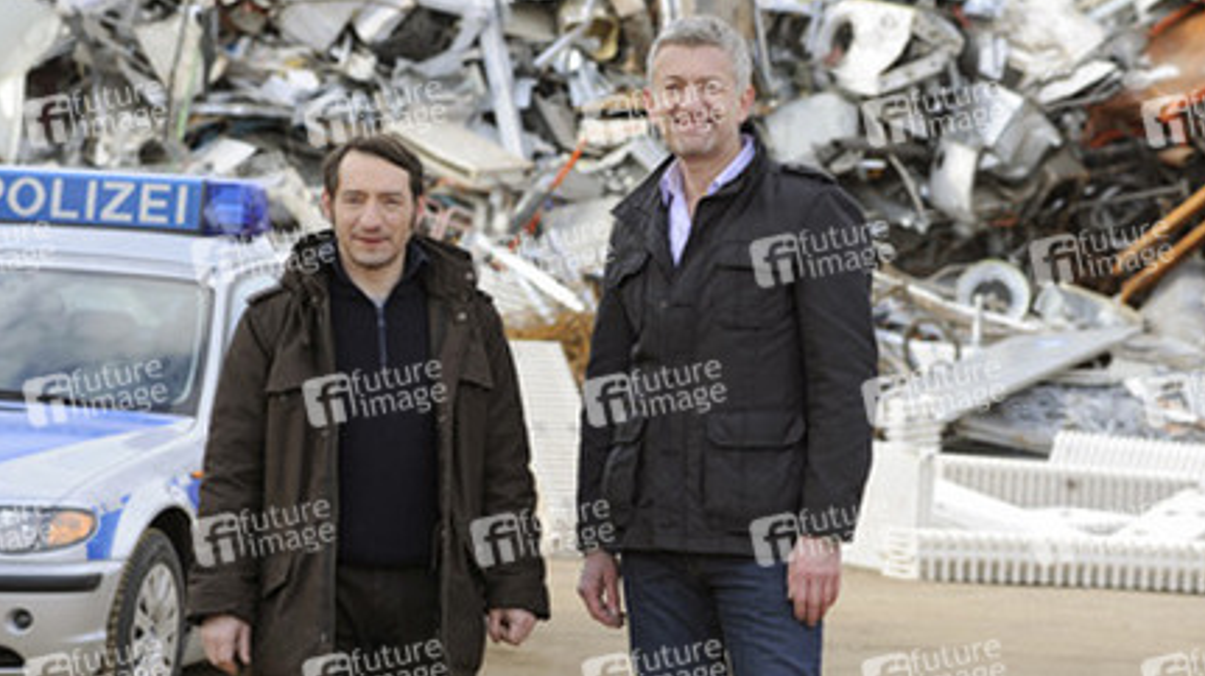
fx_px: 5078
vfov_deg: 7.6
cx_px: 580
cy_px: 324
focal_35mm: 159
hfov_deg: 13.5
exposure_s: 1/250
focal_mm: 145
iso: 320
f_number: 8
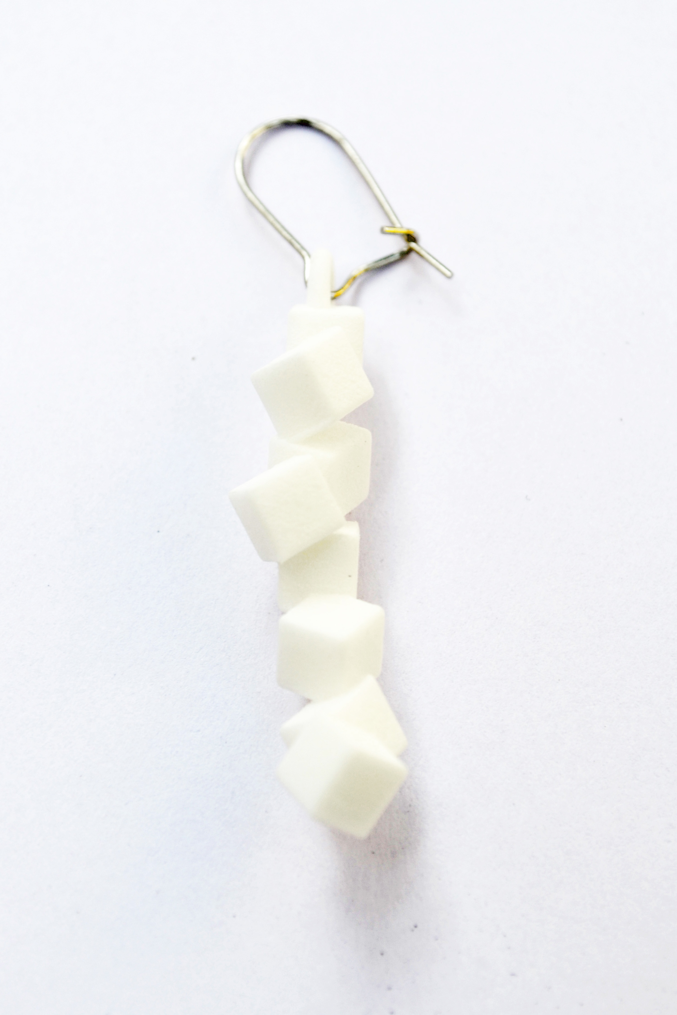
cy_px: 508
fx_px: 2031
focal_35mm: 72
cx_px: 338
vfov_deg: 28.1
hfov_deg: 18.9
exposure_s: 1/125
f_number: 8
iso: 110
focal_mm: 48
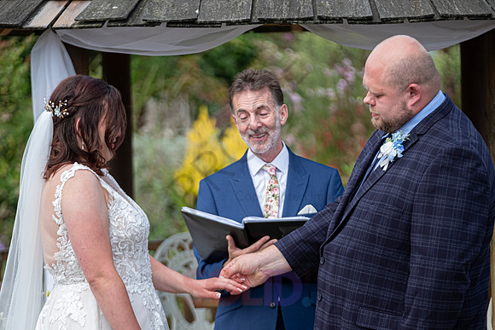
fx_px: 3397
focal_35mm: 247
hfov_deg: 8.3
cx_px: 211
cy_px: 184
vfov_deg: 5.6
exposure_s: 1/1000
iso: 200
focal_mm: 140
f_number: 2.8
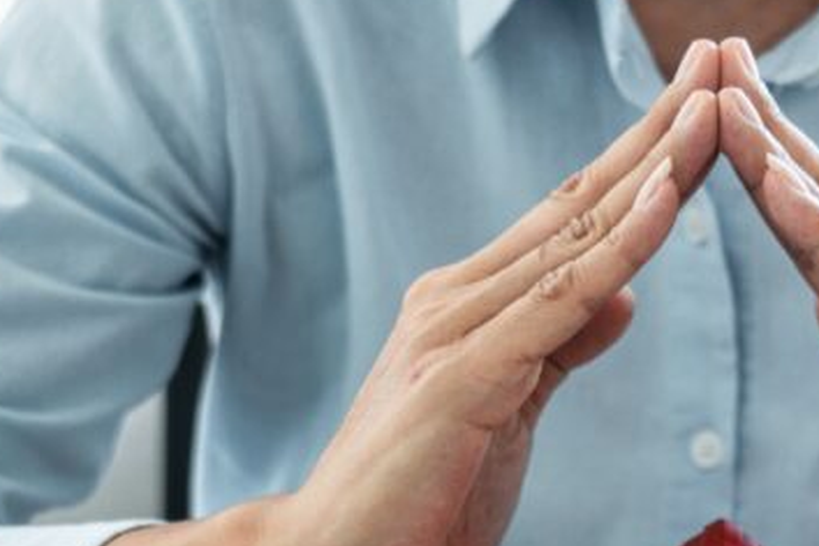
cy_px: 573
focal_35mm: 104
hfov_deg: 19.4
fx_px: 2366
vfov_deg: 13.0
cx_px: 669
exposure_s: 1/125
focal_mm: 36
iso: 400
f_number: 4
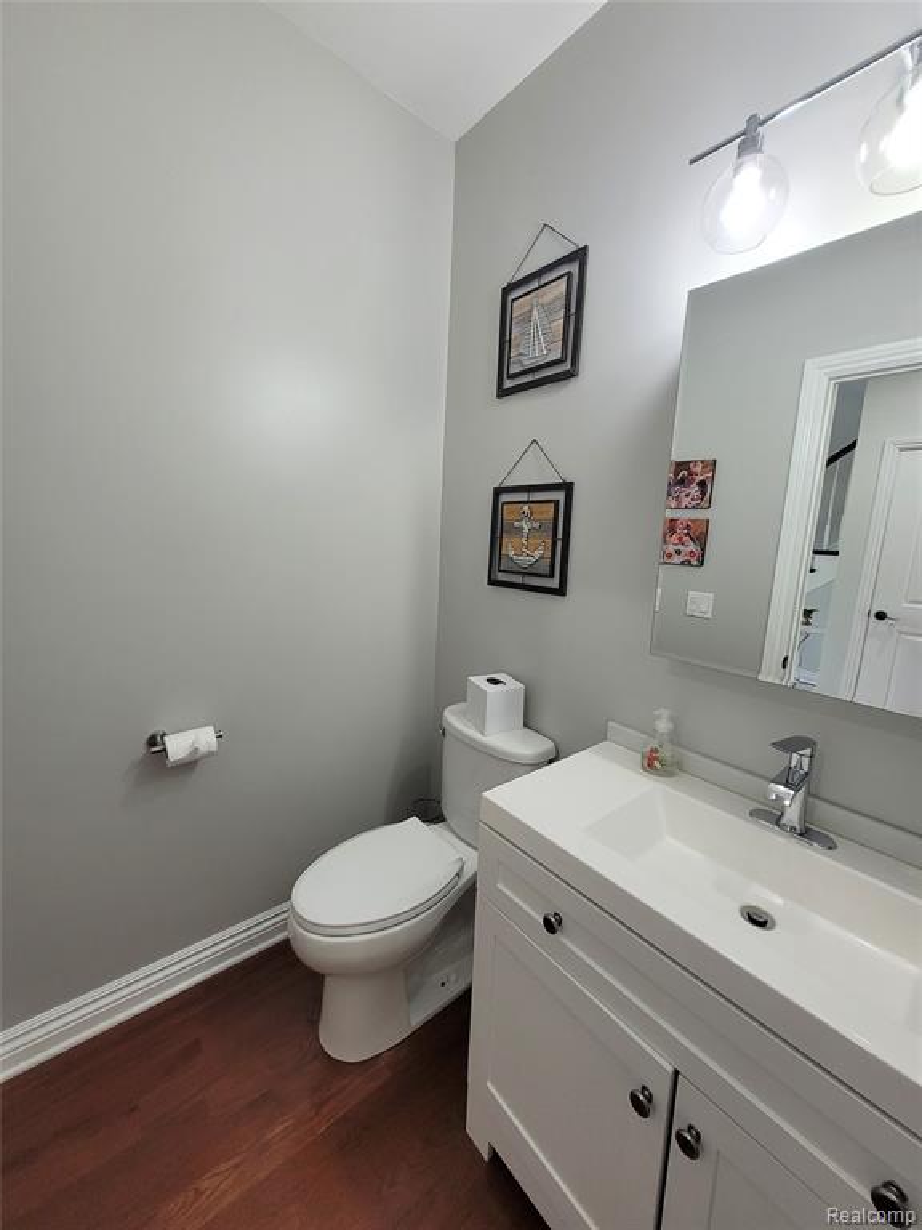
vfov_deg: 106.2
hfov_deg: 89.9
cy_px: 615
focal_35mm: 13
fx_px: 462
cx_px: 461
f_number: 2.2
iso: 160
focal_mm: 1.74
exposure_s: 1/60
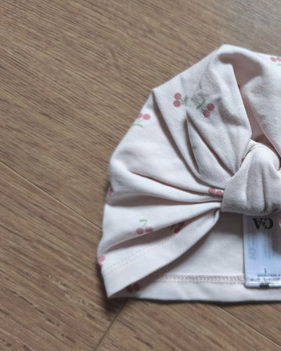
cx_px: 236
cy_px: 171
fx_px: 322
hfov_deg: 44.1
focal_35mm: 31
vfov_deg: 57.2
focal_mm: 6.57
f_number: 1.6
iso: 400
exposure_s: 1/50
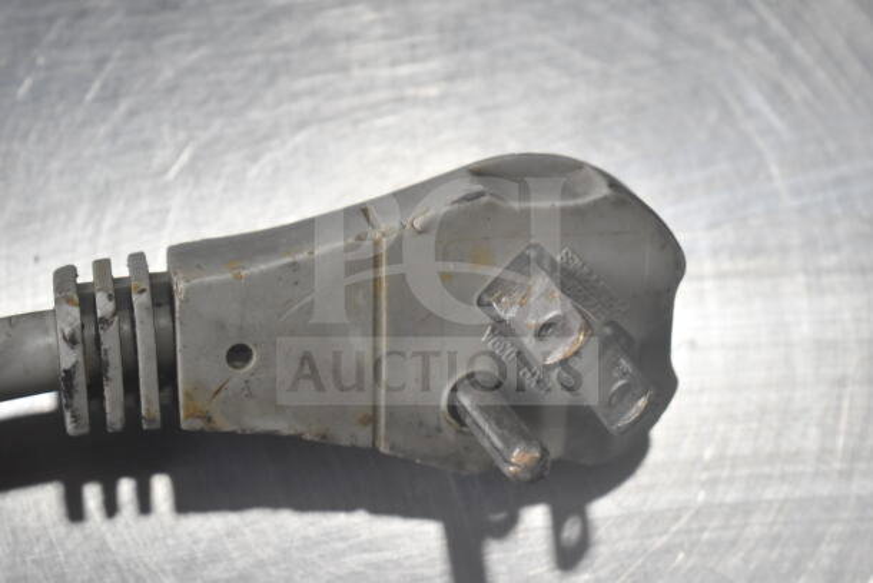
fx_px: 2001
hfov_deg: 24.6
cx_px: 436
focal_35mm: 82
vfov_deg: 16.6
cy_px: 292
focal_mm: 55
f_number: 9
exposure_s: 1/320
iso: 1600
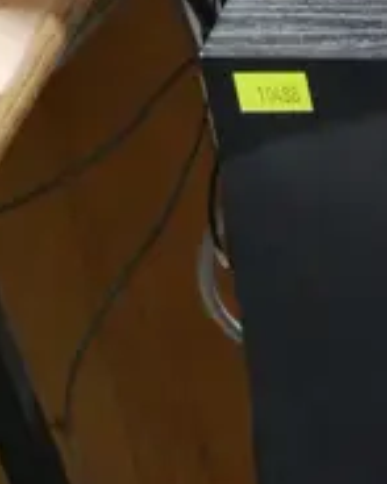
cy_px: 1013
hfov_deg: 6.5
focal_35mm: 228
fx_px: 3267
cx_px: 877
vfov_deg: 8.0
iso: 3200
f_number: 9
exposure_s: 1/25
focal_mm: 21
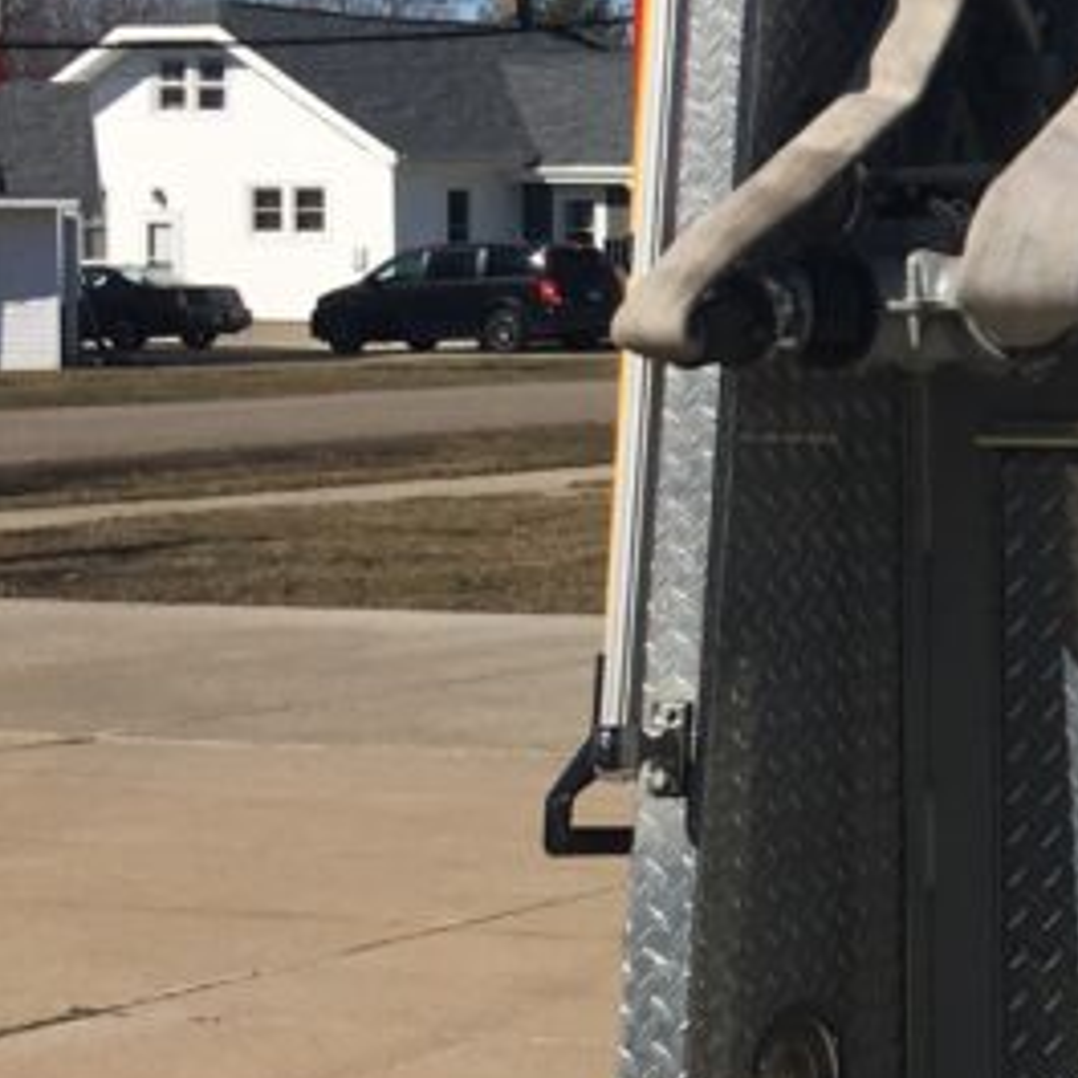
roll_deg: -1.6
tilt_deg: -0.3
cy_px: 382
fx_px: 3981
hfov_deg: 13.8
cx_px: 1916
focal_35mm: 113
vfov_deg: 15.4
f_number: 2.2
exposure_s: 1/2959
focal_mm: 4.15
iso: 25
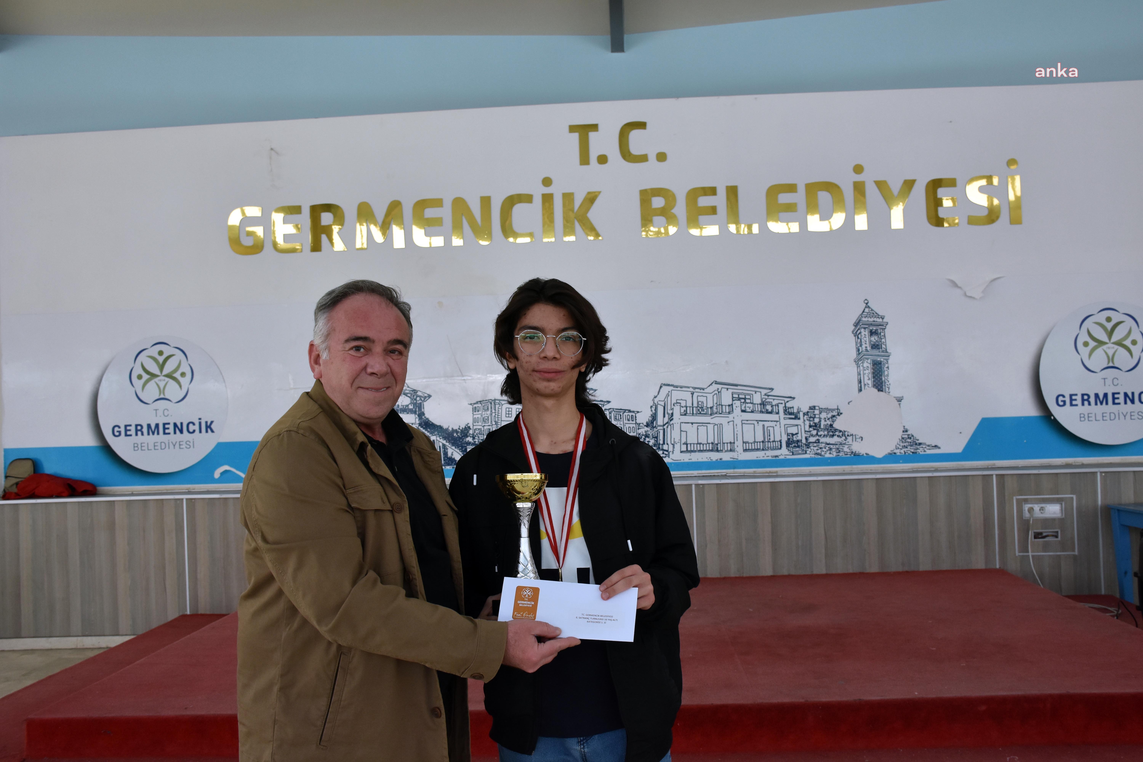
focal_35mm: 33
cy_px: 381
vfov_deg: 40.0
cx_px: 572
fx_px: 1048
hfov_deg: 57.2
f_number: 5.6
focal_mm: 22
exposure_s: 1/125
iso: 800
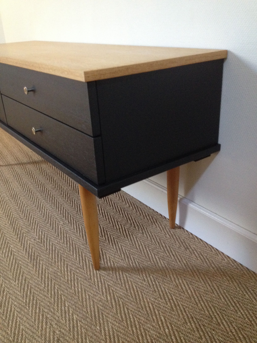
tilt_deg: -26.1
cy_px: 172
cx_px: 128
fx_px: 346
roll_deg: +2.9
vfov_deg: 52.6
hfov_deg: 40.7
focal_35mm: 35
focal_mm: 4.28
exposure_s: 1/20
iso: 320
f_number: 2.4
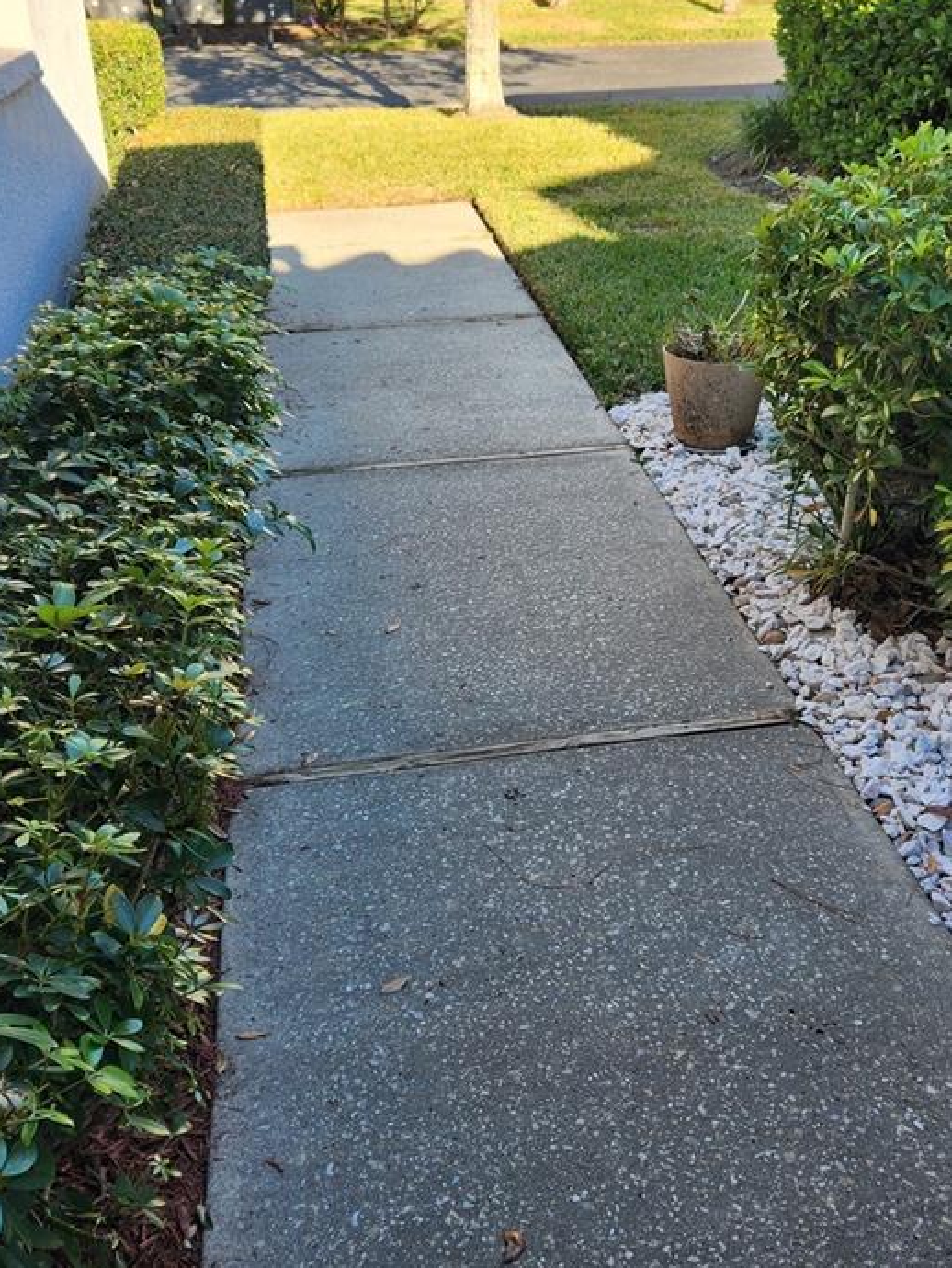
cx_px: 581
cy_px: 555
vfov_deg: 46.7
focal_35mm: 40
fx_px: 1466
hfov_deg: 35.8
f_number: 1.8
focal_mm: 5.4
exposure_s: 1/247
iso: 20
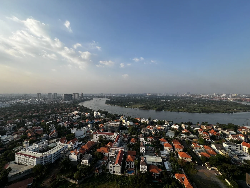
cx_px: 125
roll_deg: +0.4
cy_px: 94
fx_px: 94
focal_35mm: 13
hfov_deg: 106.2
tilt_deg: -0.7
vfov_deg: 89.9
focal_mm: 1.57
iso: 32
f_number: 1.8
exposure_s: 1/1074
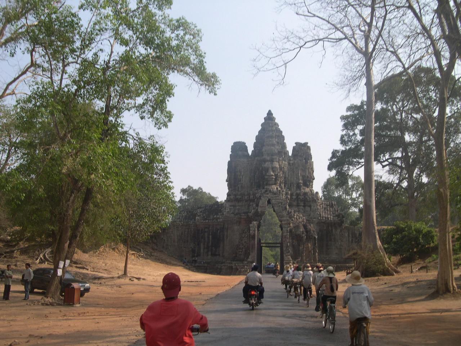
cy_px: 173
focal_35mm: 38
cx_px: 230
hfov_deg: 49.0
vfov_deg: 37.7
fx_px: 506
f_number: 7.6
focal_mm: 8
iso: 100
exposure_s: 1/175
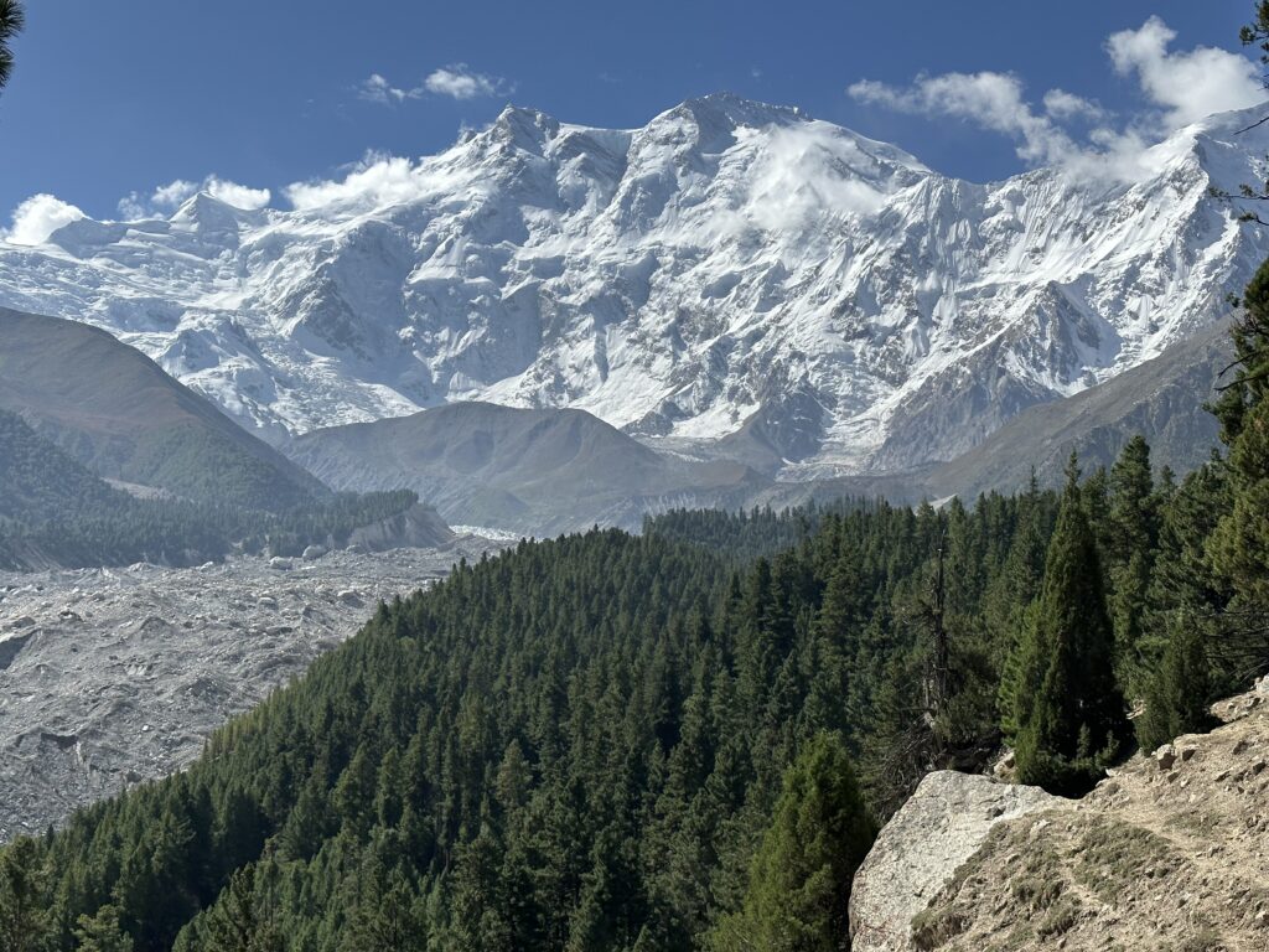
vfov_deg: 30.3
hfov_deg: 39.7
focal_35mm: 48
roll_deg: -1.7
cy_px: 476
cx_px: 634
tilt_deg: +5.8
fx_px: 1760
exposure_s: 1/7092
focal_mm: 6.86
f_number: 1.78
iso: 64
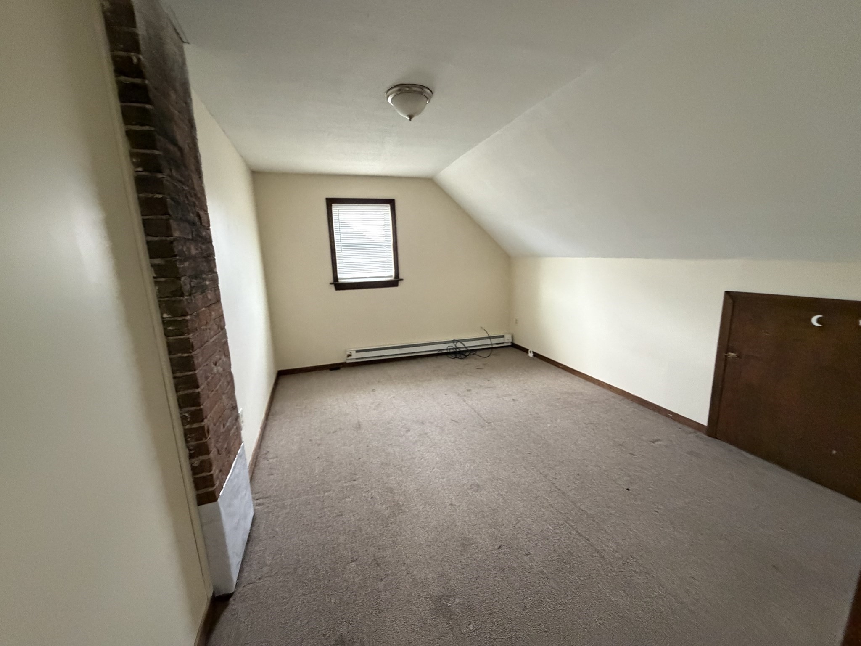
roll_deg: +2.0
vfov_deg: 85.7
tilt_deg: -10.6
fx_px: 348
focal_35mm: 14
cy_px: 323
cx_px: 430
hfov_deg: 102.1
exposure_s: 1/60
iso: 800
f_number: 2.2
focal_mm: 2.22
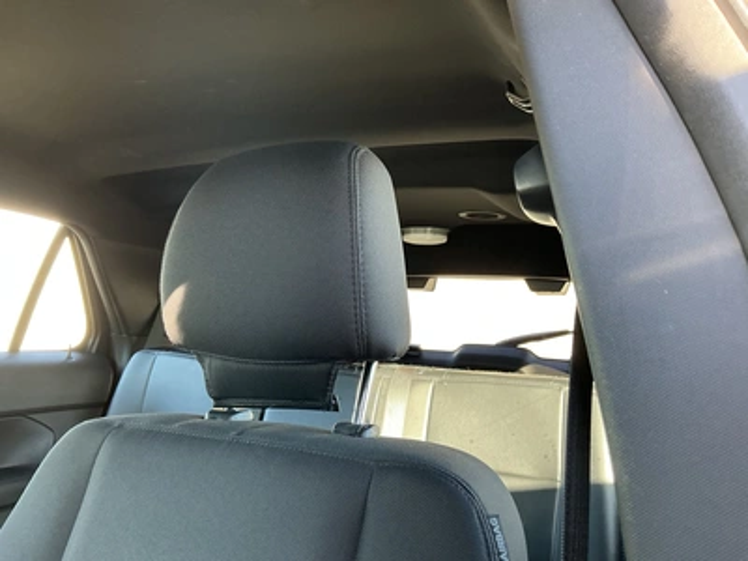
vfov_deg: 49.7
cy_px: 280
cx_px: 374
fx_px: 605
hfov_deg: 63.4
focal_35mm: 28
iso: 64
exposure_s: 1/92
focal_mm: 3
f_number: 1.8
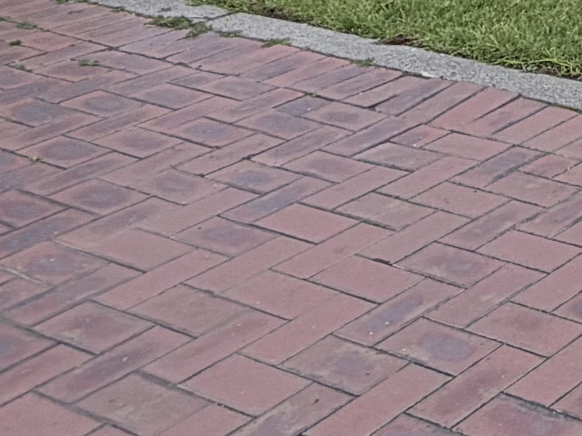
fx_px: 1328
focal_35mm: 79
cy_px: -535
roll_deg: -1.3
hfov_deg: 18.4
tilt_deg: +7.0
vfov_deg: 14.2
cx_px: 1095
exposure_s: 1/770
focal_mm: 2.22
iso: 25
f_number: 2.2
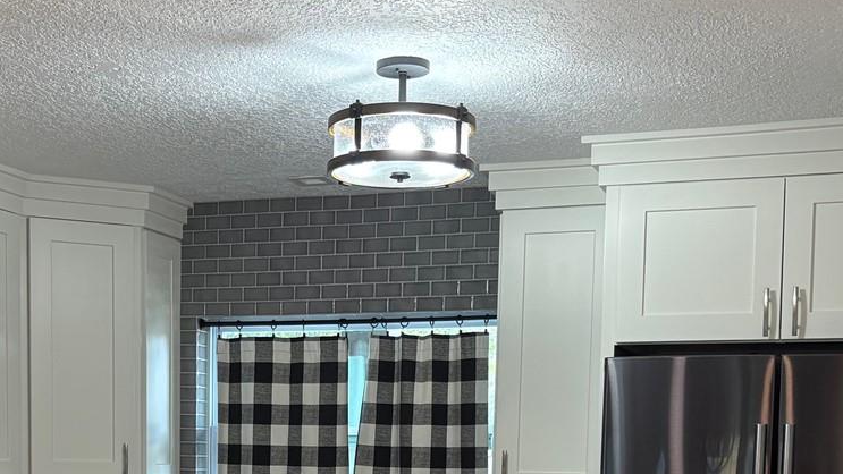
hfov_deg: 34.1
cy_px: 547
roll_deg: -0.9
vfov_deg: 18.8
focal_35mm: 61
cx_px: 307
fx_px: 1364
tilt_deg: -3.8
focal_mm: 5.96
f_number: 1.6
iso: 125
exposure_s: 1/120
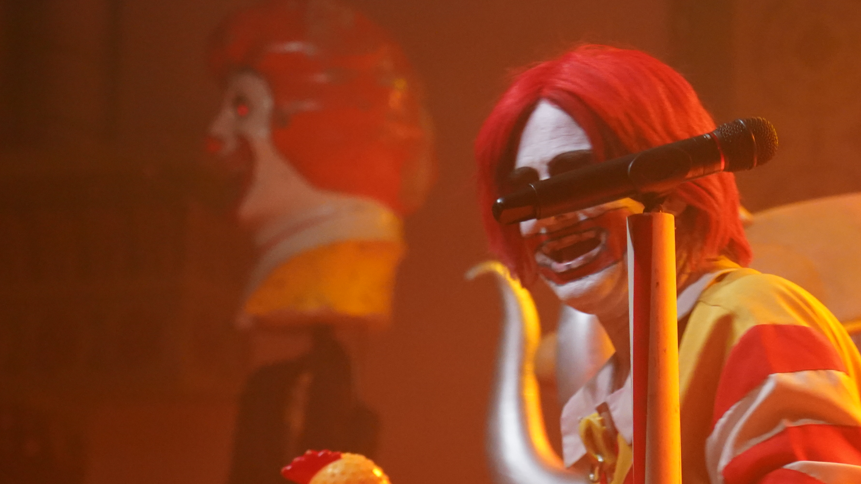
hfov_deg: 12.4
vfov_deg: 7.0
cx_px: 452
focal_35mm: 174
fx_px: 3972
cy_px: 472
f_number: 4
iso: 6400
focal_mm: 99
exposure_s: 1/160
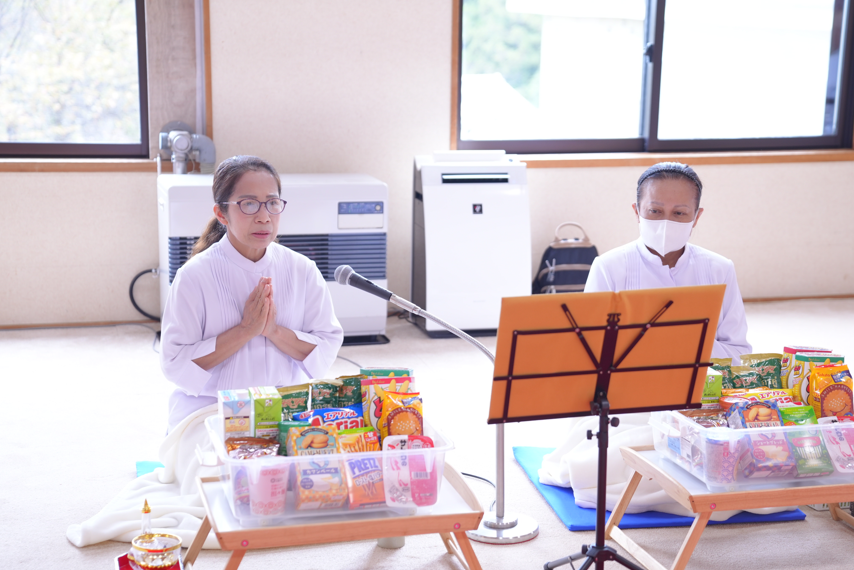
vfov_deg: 20.6
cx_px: 451
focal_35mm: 66
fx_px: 1566
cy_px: 320
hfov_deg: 30.5
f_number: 2.8
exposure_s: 1/90
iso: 320
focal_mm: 58
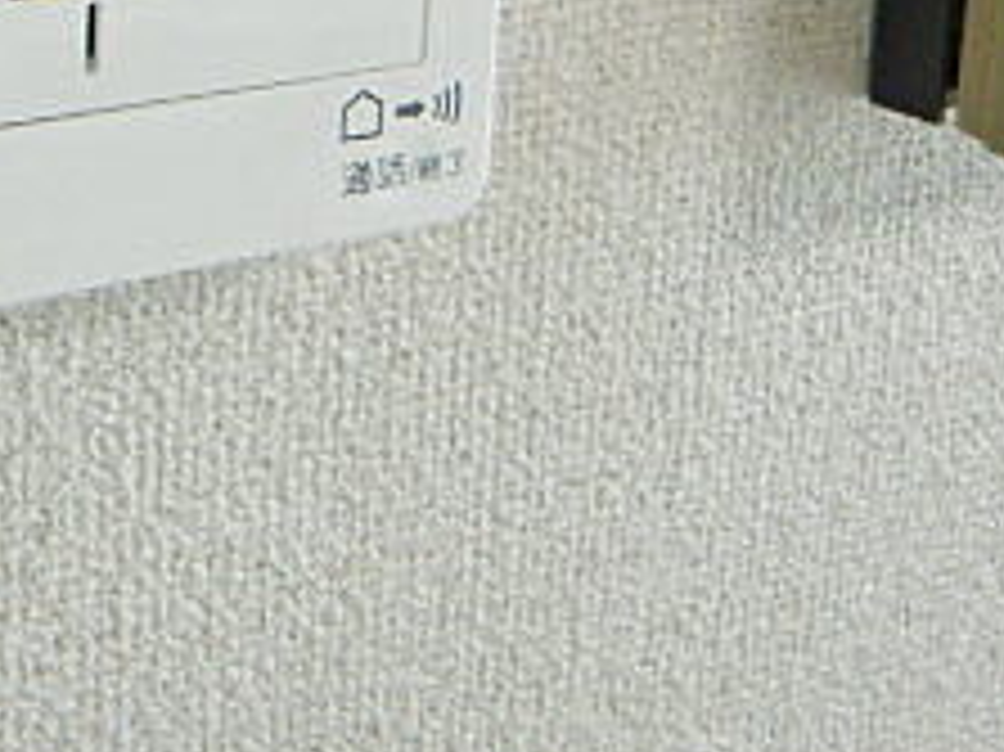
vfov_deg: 19.2
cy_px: -302
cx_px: 59
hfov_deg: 27.0
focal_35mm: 69
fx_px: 2000
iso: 160
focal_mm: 4.3
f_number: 2.8
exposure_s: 1/30
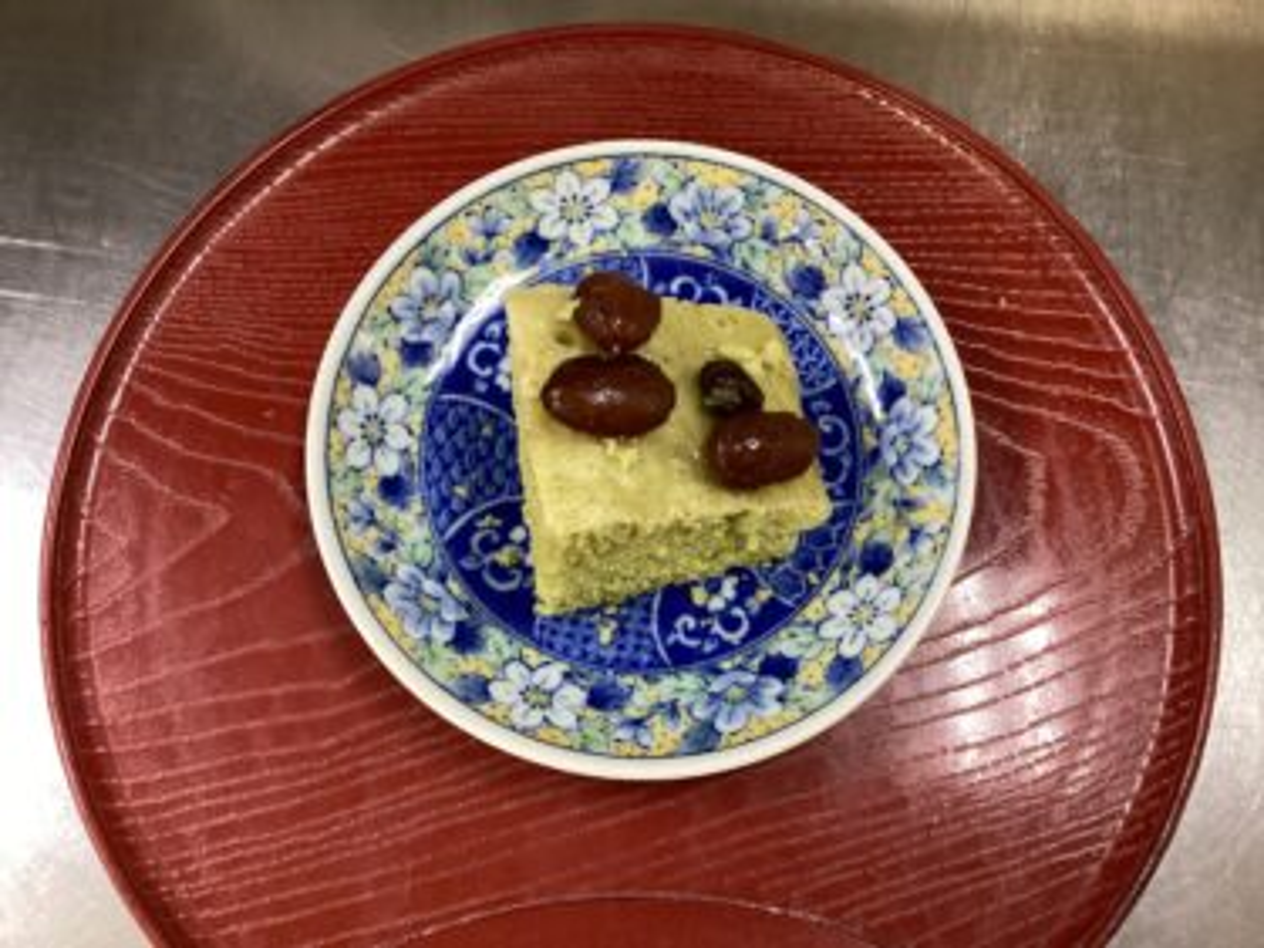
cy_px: 474
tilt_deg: -74.2
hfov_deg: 58.4
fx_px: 1132
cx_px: 632
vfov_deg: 45.4
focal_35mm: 31
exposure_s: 1/60
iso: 250
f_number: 2.4
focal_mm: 3.3
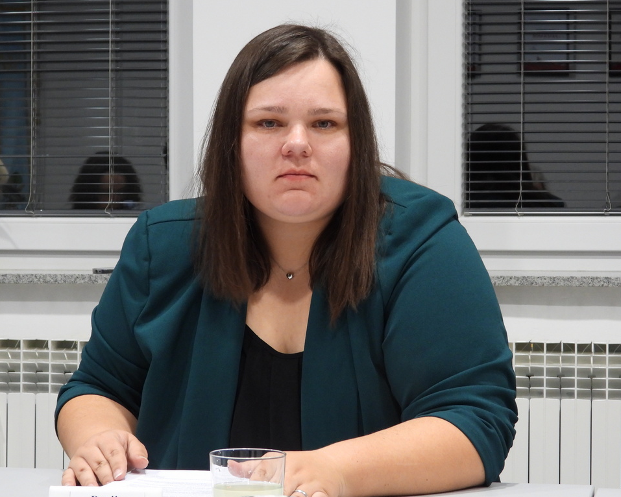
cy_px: 241
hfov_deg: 18.4
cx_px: 305
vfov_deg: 14.8
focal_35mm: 104
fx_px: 1912
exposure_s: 1/40
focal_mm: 15.3
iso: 400
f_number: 3.5
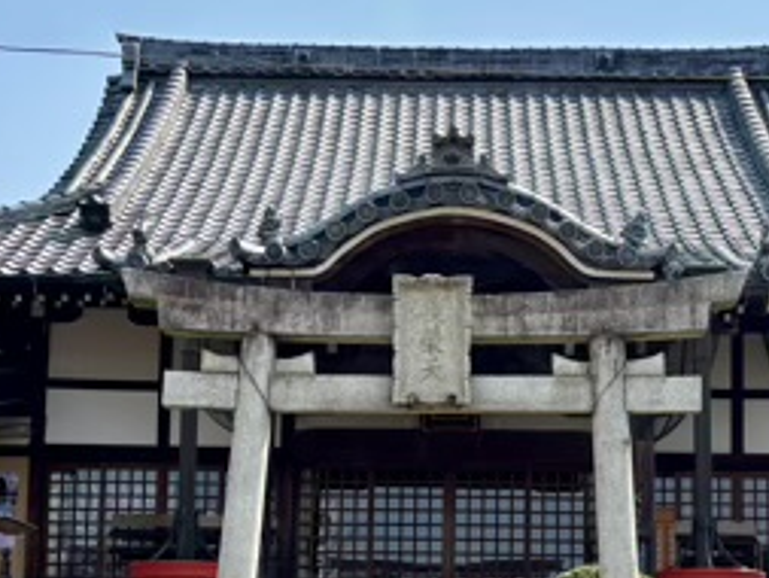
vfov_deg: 20.1
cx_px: 432
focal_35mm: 72
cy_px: 516
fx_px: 1600
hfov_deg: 27.0
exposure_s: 1/2571
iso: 50
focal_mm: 5.96
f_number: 1.6
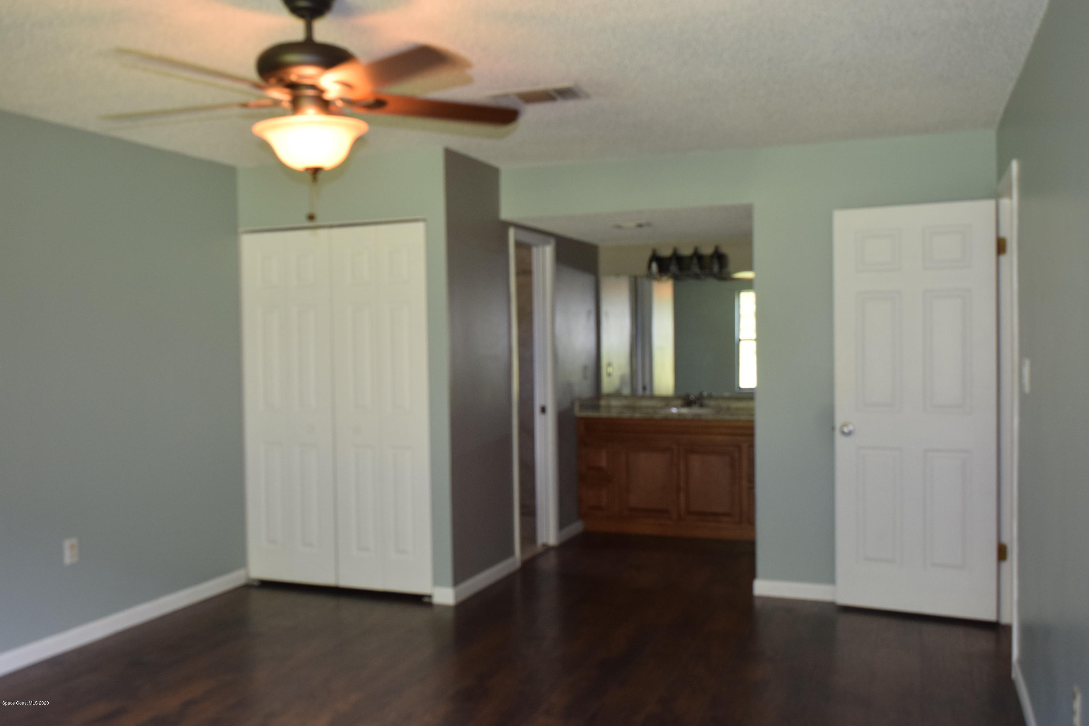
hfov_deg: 57.2
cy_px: 363
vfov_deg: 40.0
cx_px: 544
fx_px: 998
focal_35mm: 33
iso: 800
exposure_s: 1/100
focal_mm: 22
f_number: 5
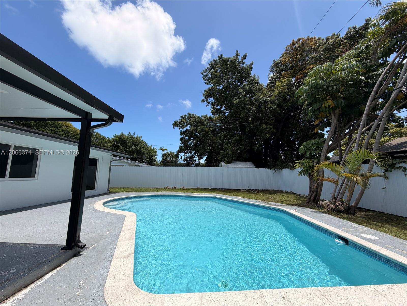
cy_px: 153
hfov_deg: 102.1
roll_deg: +0.7
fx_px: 165
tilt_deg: +6.9
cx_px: 204
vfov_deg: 85.7
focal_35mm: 14
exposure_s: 1/914
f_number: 2.2
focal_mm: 2.22
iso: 20
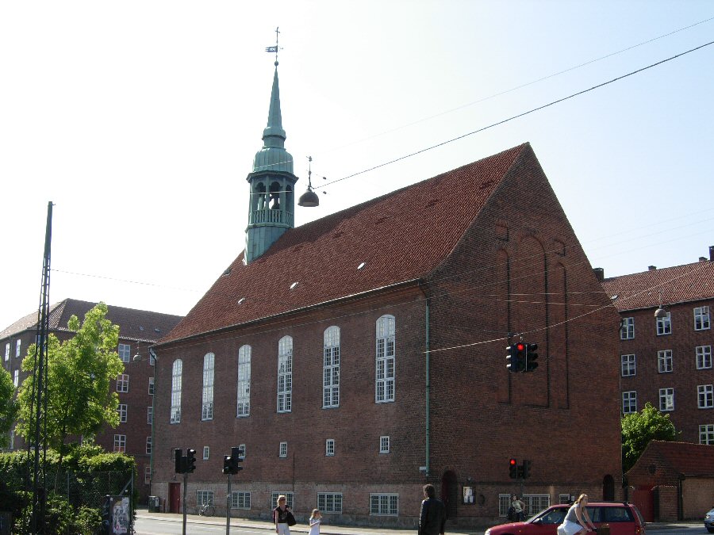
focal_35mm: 36
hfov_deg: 51.4
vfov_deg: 39.7
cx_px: 357
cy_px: 268
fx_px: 743
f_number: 5.4
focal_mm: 7.5
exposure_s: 1/256
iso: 50
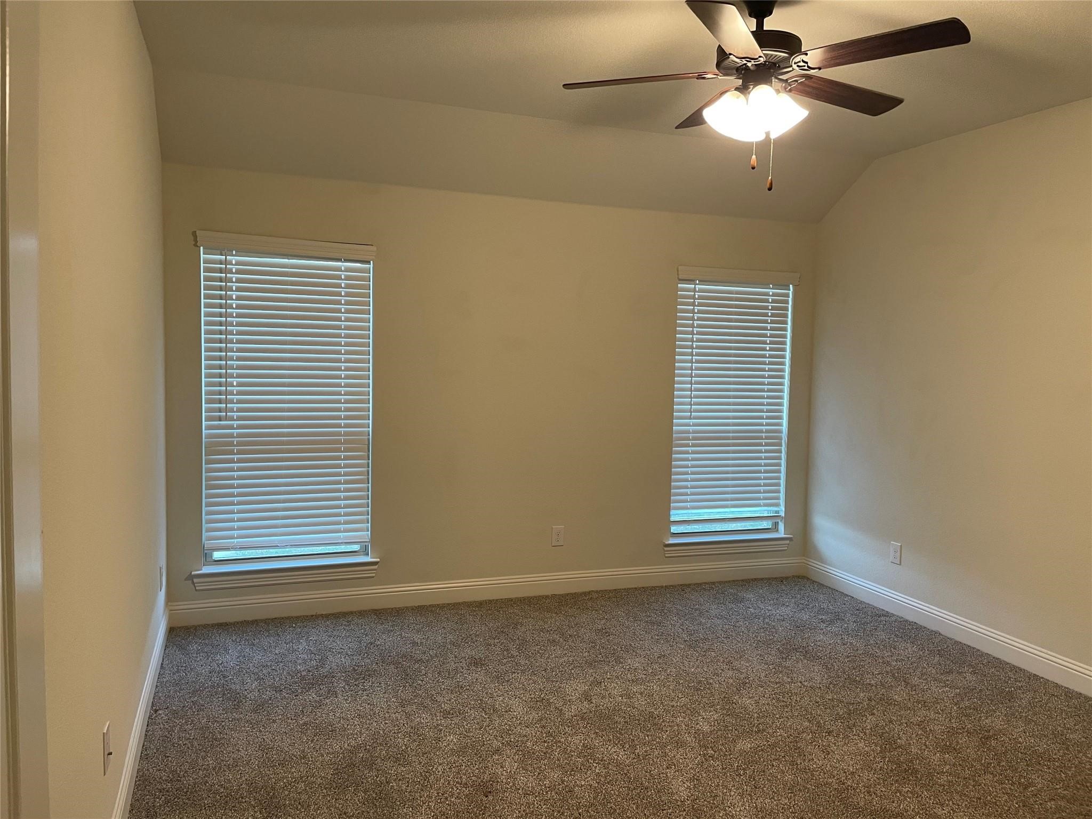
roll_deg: -2.3
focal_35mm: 26
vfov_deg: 53.1
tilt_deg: -3.9
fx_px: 820
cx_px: 546
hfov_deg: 67.3
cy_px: 410
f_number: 1.6
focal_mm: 4.2
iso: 100
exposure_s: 1/60
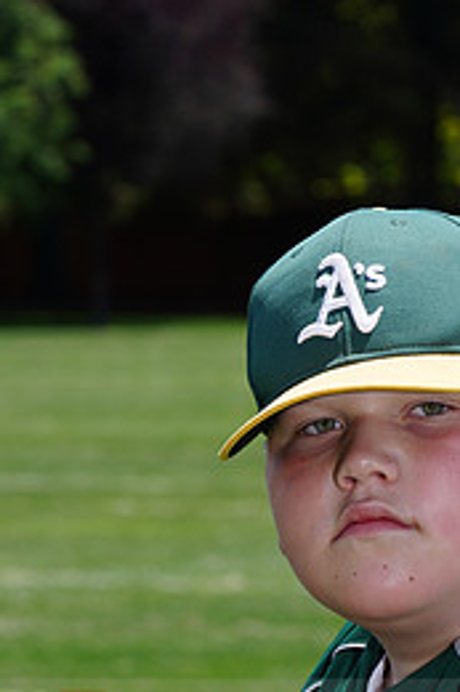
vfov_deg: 6.1
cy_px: 716
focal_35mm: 337
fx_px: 6467
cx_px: 339
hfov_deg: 4.1
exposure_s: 1/200
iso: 200
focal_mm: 151
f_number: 11
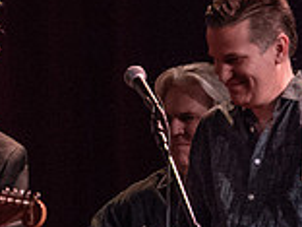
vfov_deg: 1.7
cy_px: 224
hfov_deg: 2.3
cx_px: -226
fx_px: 7503
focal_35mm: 860
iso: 6400
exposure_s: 1/100
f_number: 8
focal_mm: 240
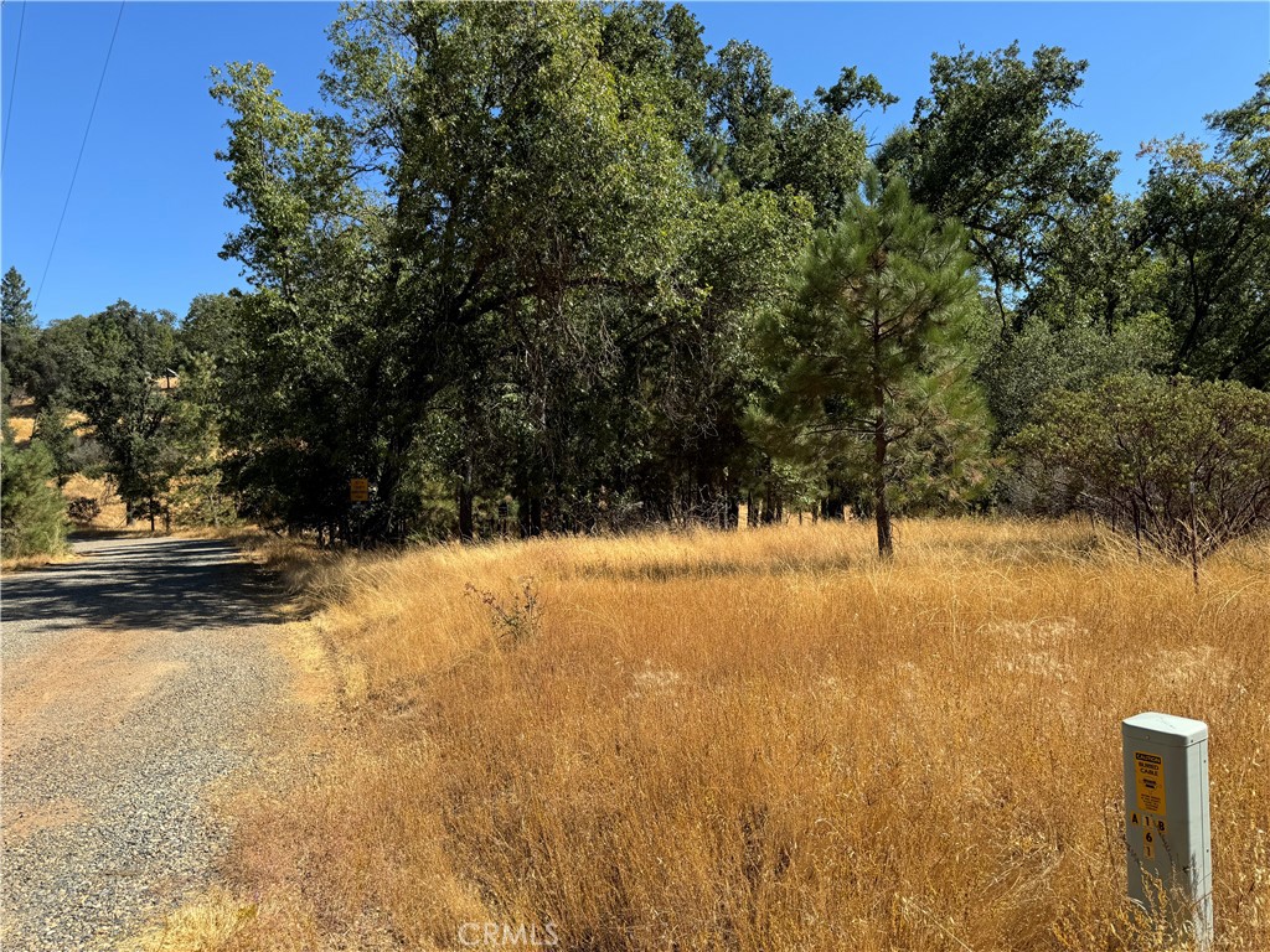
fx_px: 881
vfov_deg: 56.8
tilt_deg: +0.4
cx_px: 635
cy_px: 476
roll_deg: +1.8
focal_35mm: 24
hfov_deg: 71.6
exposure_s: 1/2506
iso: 80
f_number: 1.78
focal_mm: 6.76
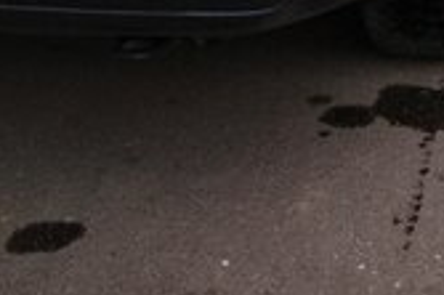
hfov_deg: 29.0
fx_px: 801
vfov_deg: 16.1
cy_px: -300
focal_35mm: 65
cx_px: 447
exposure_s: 1/162
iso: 100
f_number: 2
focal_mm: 3.57
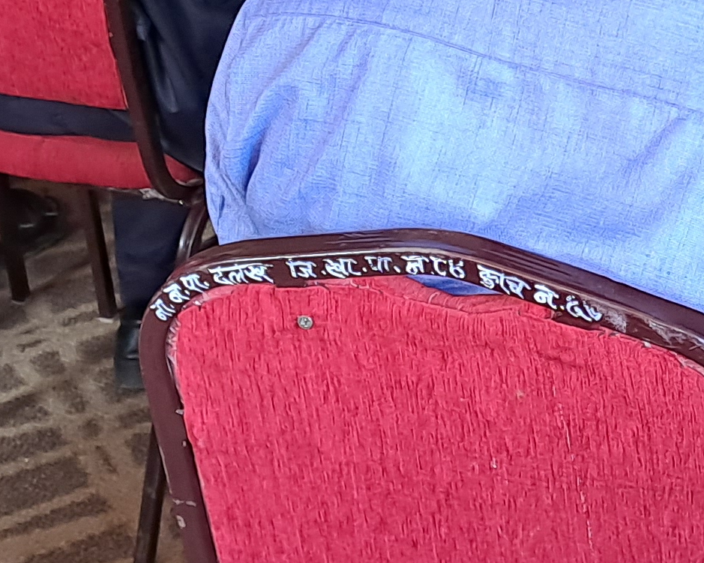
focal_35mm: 104
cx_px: 676
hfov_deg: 18.1
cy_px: -309
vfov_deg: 13.8
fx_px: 2167
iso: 80
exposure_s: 1/50
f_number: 1.8
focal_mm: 4.65
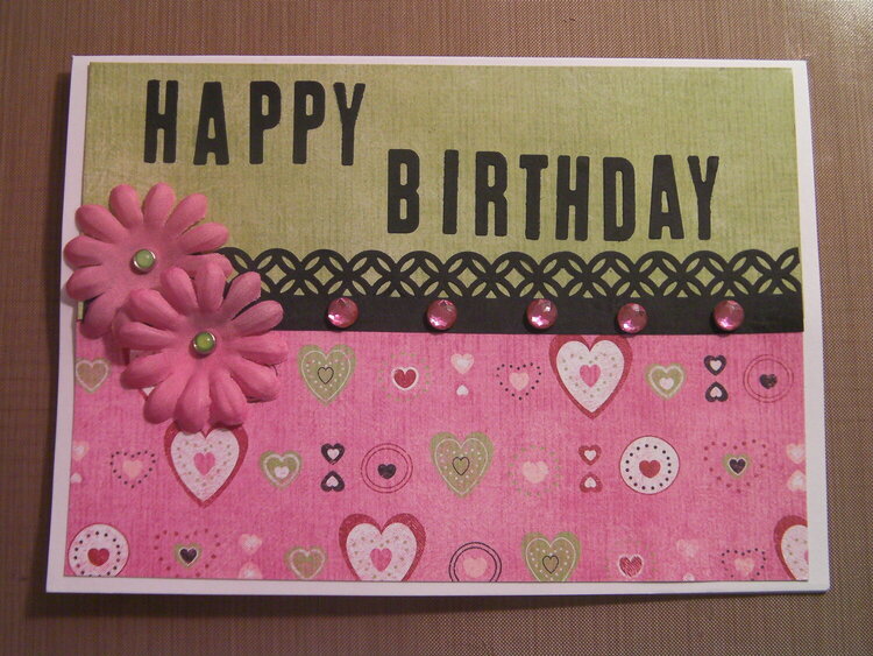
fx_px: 1160
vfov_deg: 31.5
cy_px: 328
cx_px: 436
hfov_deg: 41.2
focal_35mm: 46
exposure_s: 1/33.1
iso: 197
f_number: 3.6
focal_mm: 8.3
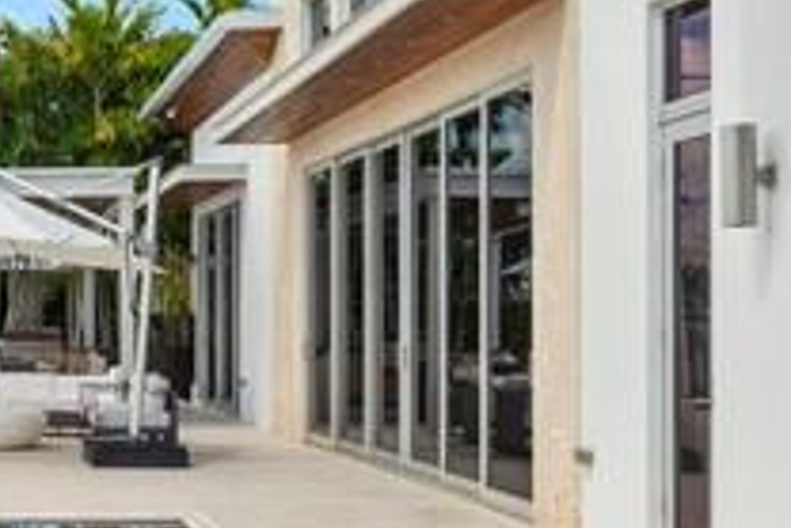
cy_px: 308
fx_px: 1605
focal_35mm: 73
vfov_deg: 18.7
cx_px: -116
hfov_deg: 25.3
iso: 400
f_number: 6.3
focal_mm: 14
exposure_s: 1/2000
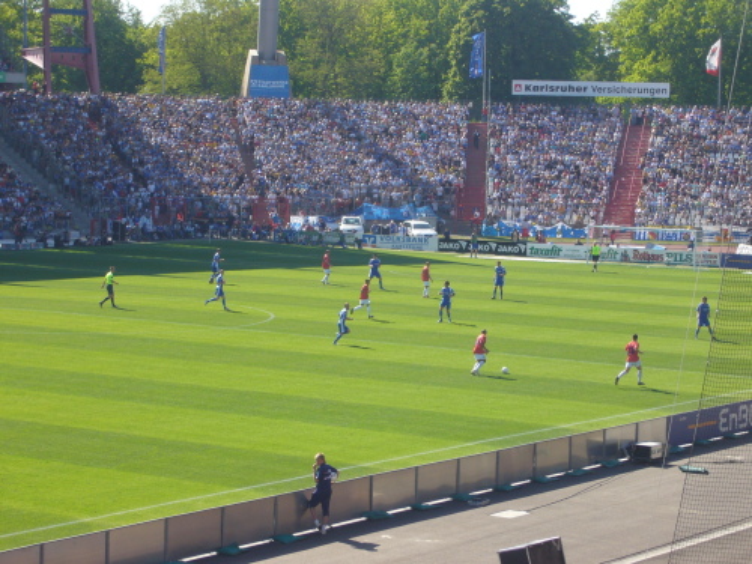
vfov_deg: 14.1
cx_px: 376
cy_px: 282
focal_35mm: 105
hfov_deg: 18.7
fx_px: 2281
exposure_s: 1/200
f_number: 5
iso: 80
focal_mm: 17.4
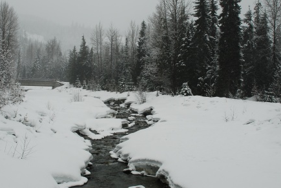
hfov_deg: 37.4
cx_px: 114
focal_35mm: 53
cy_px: 83
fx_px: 414
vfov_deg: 25.6
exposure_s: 1/250
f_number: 10
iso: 180
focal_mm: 24
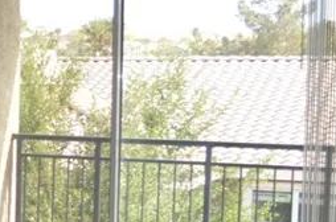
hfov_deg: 16.3
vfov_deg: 12.5
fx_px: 1015
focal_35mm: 109
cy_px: 147
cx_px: -239
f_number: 4
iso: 125
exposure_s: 1/125
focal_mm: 18
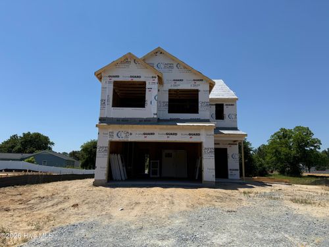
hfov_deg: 71.6
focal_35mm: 24
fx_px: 228
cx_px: 164
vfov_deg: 56.8
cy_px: 124
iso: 80
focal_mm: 6.76
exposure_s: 1/6173
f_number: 1.78
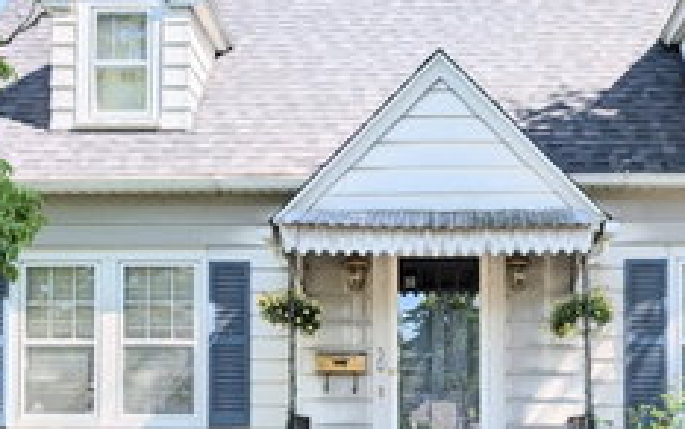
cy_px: 397
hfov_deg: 36.2
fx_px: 1046
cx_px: 397
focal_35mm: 56
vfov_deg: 22.5
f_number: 1.68
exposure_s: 1/903
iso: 21
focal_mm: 6.9
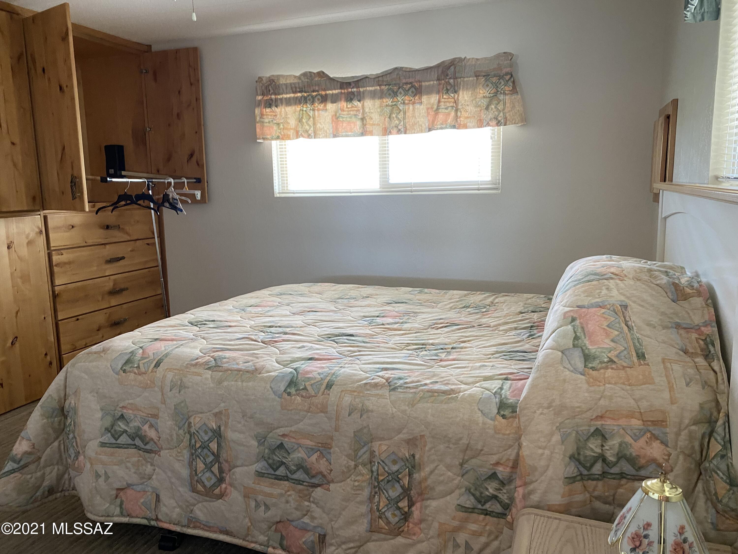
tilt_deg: -8.4
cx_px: 369
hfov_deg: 67.3
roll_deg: +1.4
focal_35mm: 26
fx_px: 554
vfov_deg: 53.1
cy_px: 277
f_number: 1.8
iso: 250
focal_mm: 4.25
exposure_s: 1/60
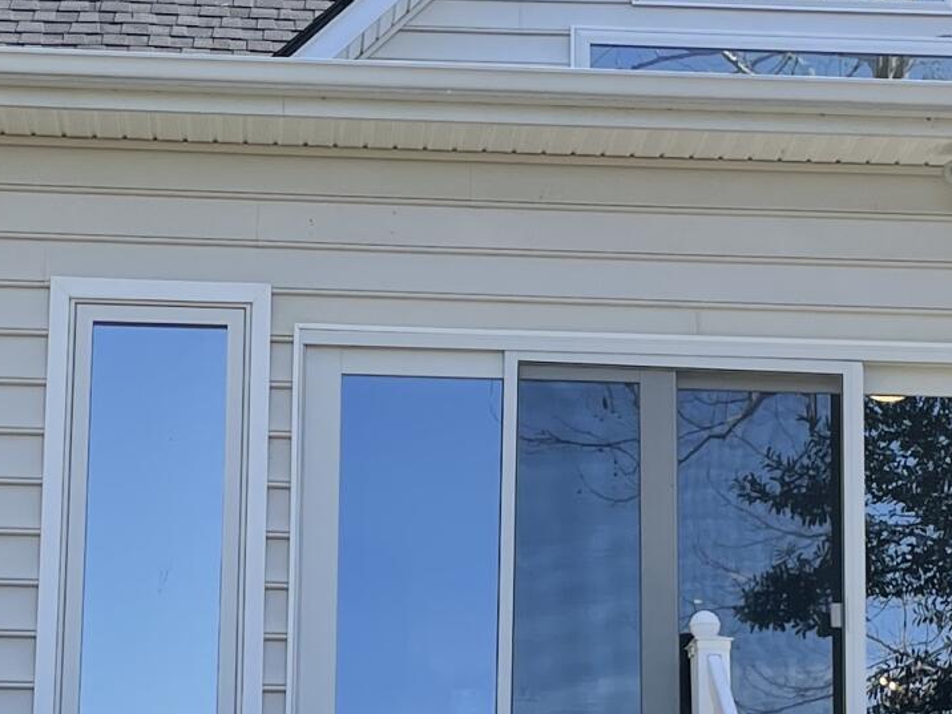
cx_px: 428
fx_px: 2998
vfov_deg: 13.6
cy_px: 447
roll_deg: -0.4
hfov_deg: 18.0
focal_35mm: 109
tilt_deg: +13.4
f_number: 1.6
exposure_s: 1/1092
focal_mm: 4.2
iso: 32
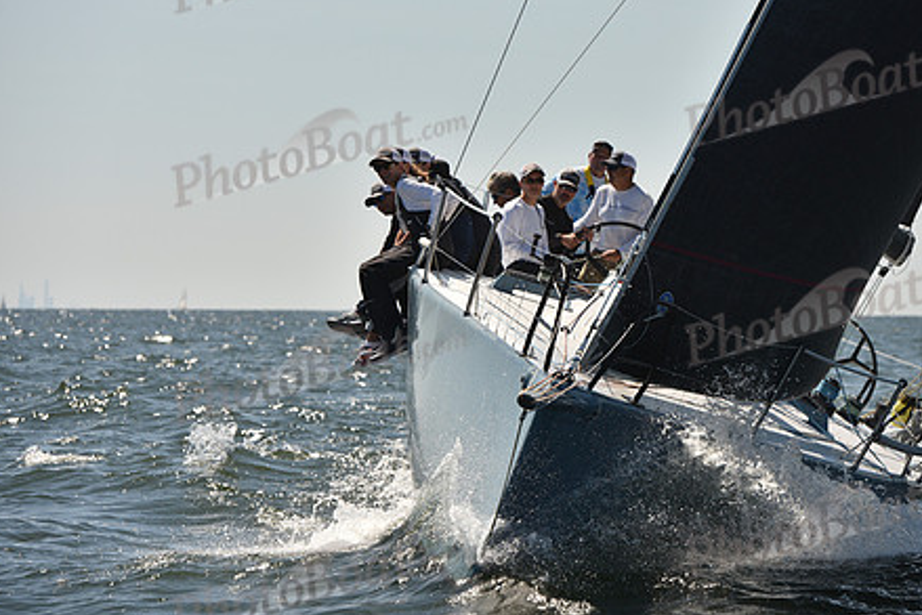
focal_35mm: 198
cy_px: 232
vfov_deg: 6.9
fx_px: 5072
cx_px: 578
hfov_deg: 10.4
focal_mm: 150
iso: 250
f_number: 5
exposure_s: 1/800
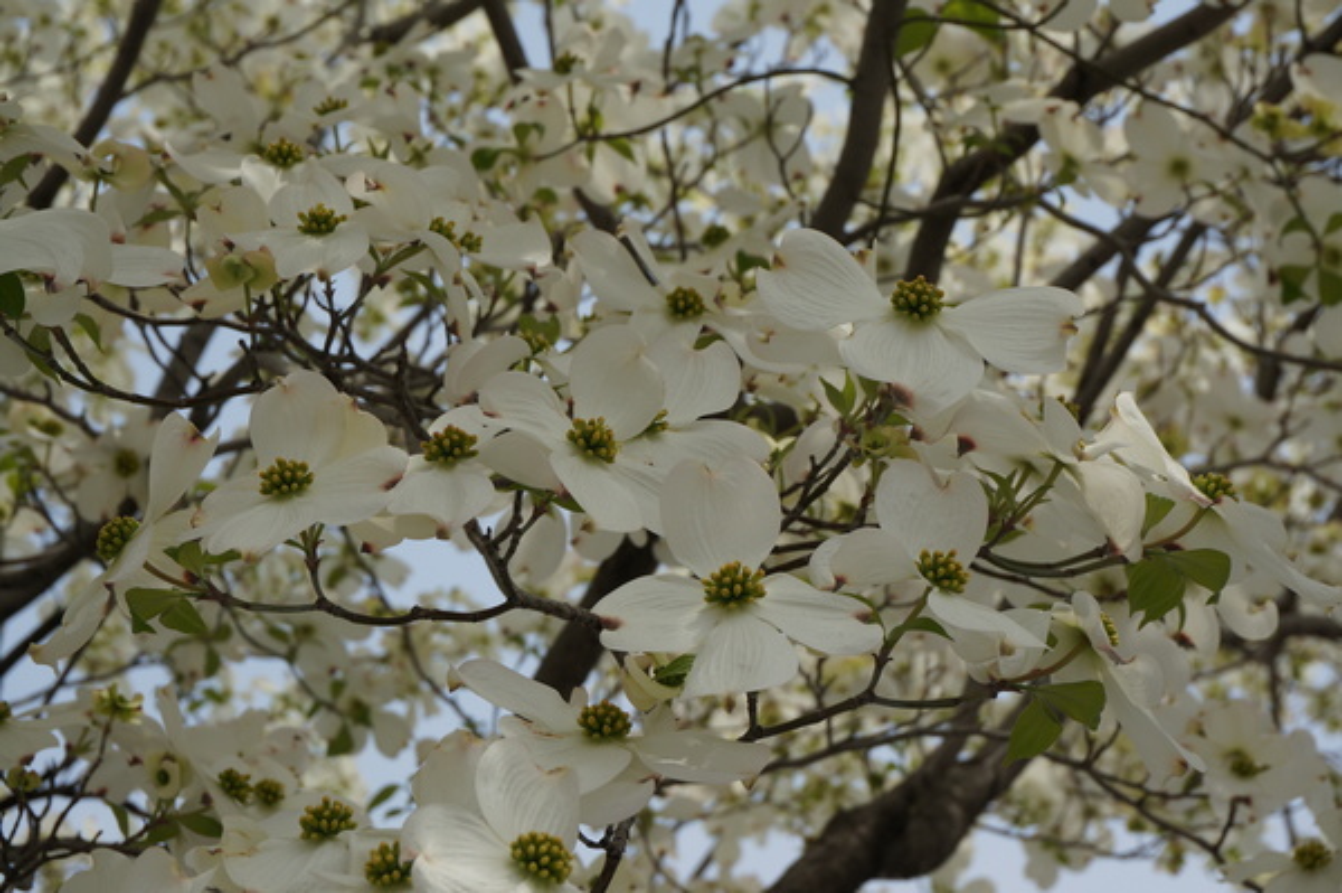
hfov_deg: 27.0
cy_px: 446
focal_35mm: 75
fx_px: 2793
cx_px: 671
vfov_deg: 18.2
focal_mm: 50
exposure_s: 1/320
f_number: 9
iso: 100
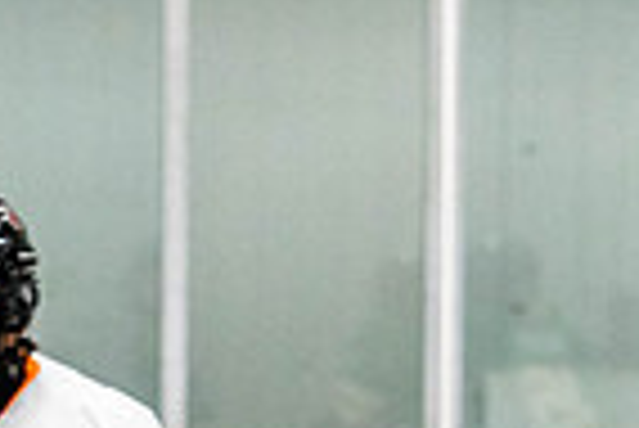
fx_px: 11354
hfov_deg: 3.2
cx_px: -365
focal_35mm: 639
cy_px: 950
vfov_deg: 2.1
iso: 2000
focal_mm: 112
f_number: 2.8
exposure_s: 1/640
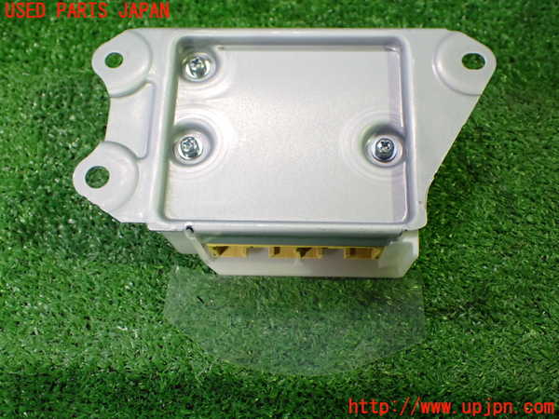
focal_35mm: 38
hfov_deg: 49.0
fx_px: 614
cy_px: 210
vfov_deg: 37.7
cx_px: 280
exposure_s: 1/100
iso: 800
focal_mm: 6.83
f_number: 2.7
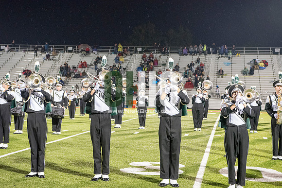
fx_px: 548
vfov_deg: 19.5
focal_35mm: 70
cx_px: 141
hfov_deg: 28.8
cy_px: 94
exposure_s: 1/125
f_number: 5.6
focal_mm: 70
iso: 5000
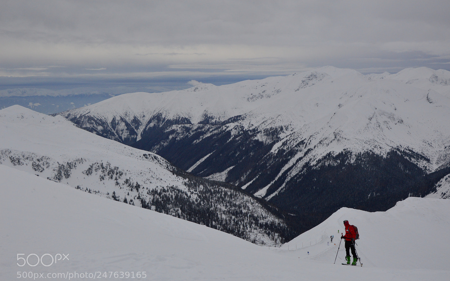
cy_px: 147
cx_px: 225
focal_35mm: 49
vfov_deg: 26.3
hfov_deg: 41.0
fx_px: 601
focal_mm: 32
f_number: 8
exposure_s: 1/2500
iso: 400
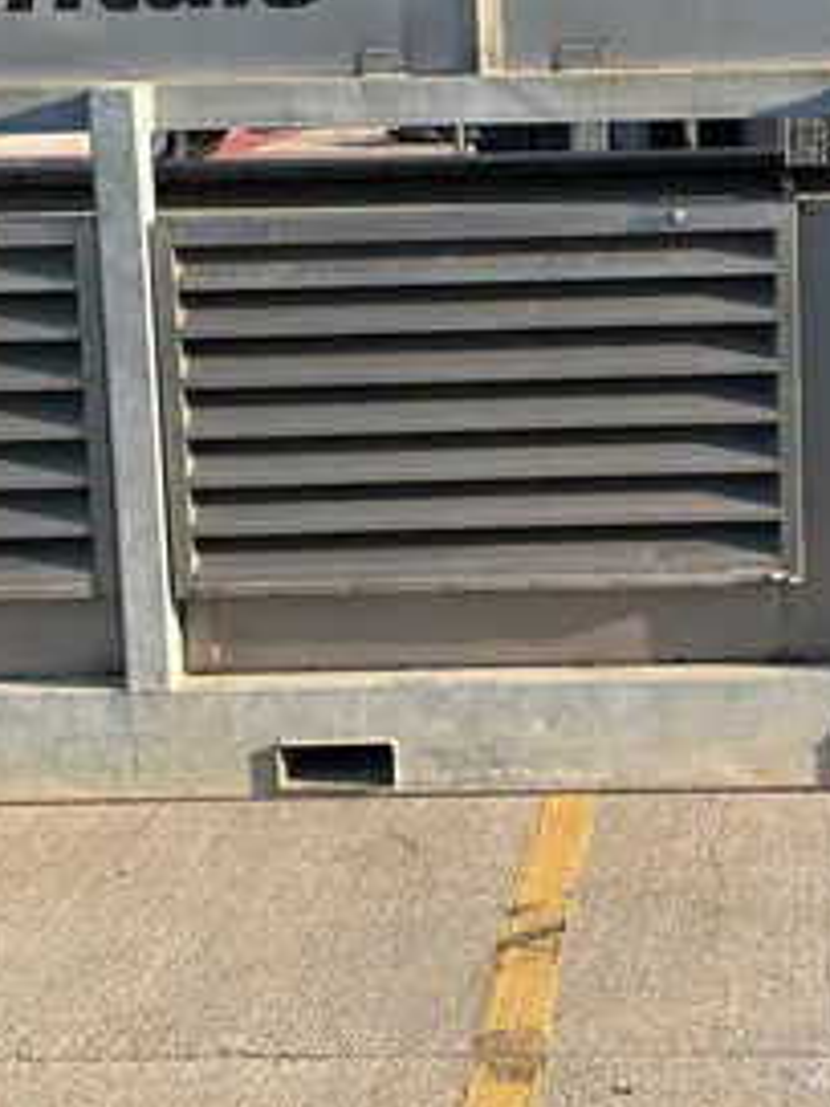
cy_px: 340
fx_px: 2238
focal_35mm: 70
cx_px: 639
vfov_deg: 27.5
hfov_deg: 20.8
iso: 50
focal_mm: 5.1
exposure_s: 1/1776
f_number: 1.6
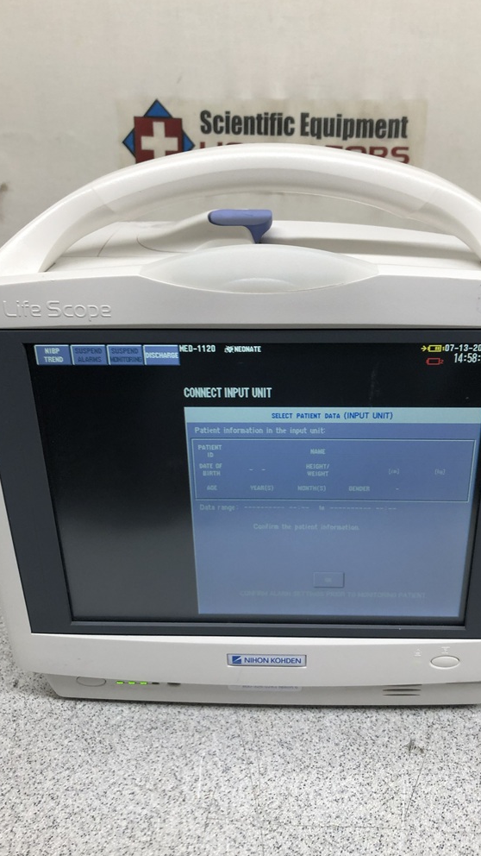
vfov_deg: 62.6
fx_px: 703
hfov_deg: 37.7
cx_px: 272
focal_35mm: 31
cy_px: 425
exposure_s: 1/40
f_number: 1.8
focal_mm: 3.99
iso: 25
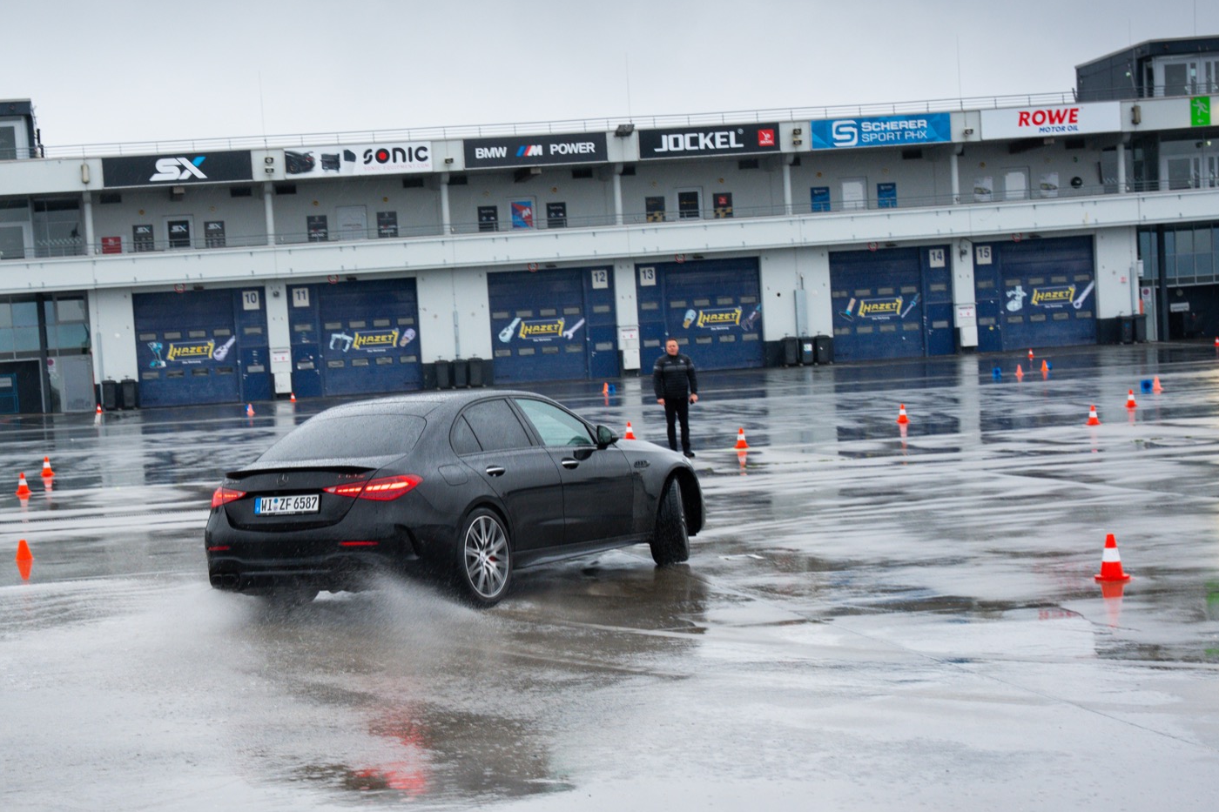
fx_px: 2413
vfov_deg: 19.1
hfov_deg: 28.2
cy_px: 533
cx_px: 424
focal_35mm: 71
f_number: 7.1
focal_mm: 49.9
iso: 800
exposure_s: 1/320
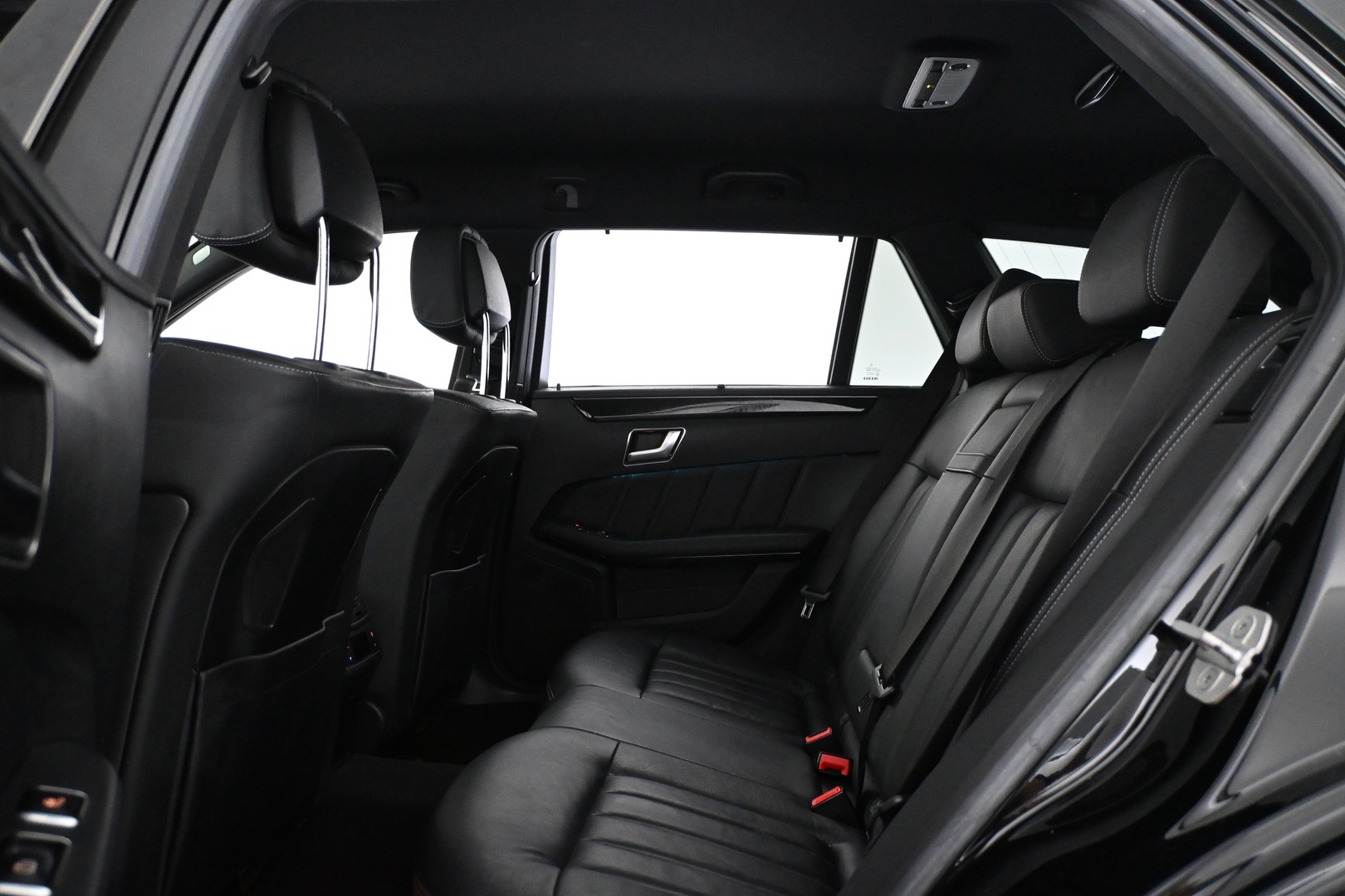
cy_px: 448
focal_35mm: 29
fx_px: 1093
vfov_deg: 44.6
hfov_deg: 63.2
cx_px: 672
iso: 5000
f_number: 3.8
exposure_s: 1/60
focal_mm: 19.5
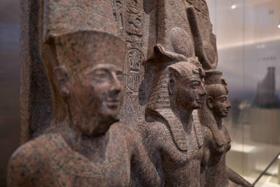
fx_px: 218
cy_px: 94
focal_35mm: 28
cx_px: 140
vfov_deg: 46.4
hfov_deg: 65.5
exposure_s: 1/30
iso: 100
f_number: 1.7
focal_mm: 28
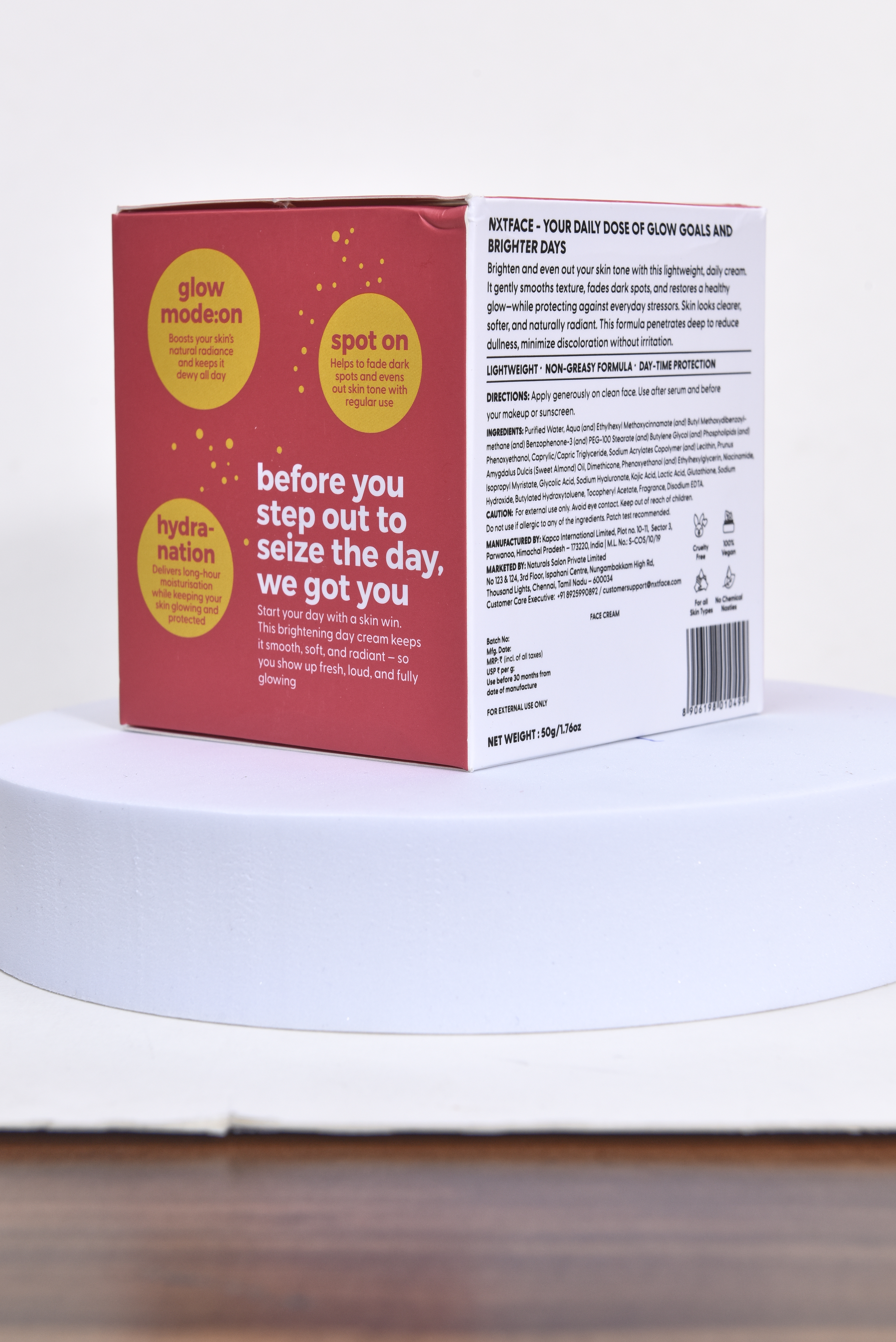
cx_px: 440
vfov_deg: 26.3
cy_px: 614
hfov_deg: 17.7
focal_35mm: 77
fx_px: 2872
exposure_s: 1/160
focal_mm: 70
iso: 400
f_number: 11
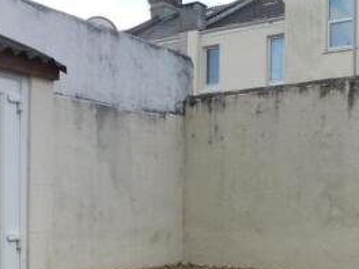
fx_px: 550
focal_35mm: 53
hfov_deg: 34.8
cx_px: 300
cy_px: 222
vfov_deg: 26.9
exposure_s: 1/200
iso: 100
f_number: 4
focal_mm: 4.3
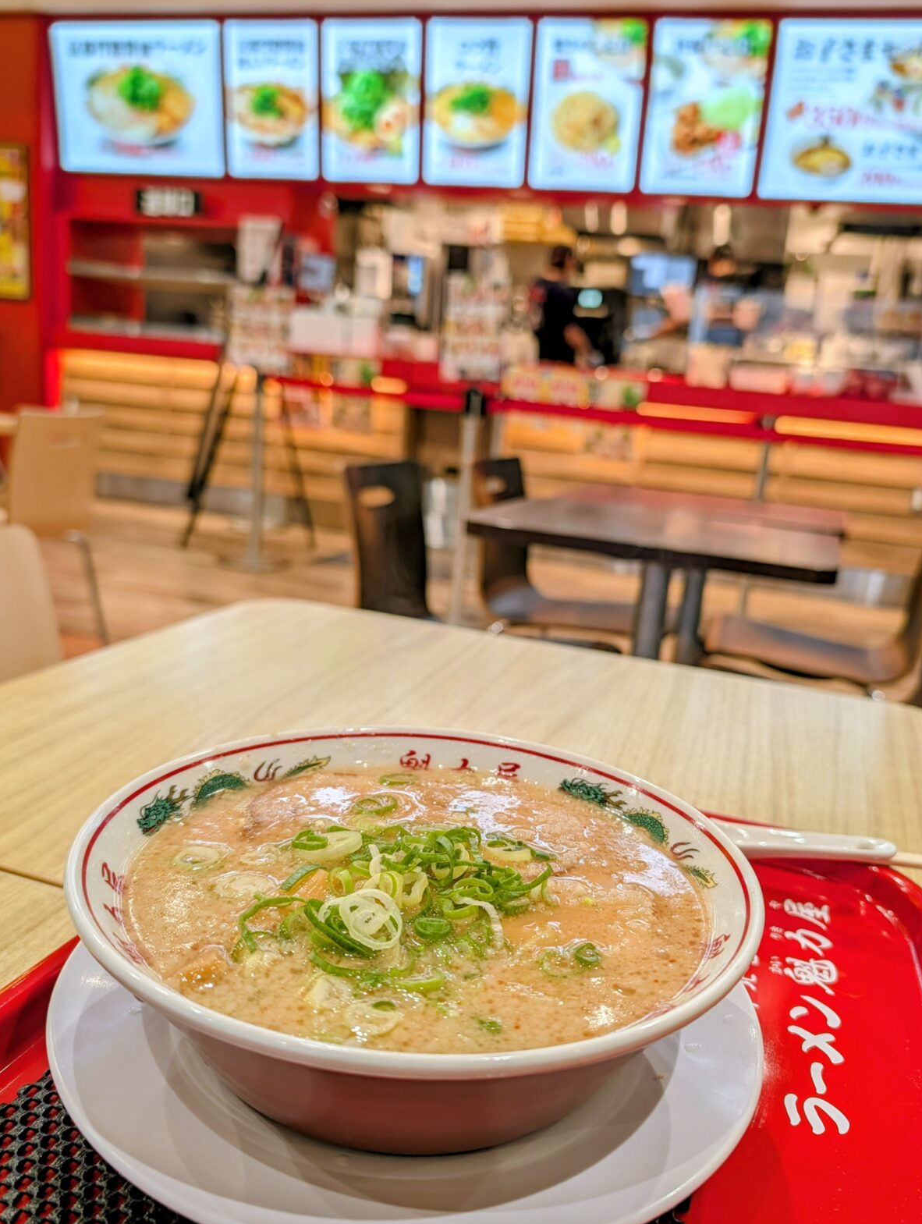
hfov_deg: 53.2
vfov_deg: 67.2
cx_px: 473
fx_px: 921
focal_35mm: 26
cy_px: 647
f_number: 1.68
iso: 23
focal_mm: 6.9
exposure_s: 1/100
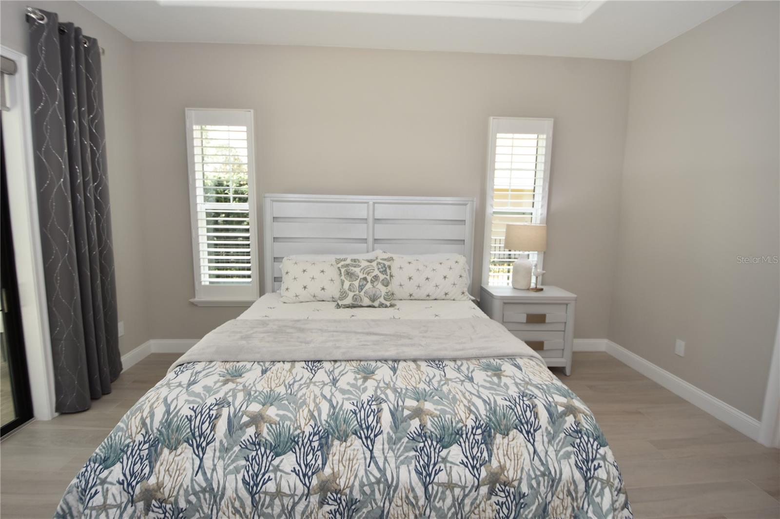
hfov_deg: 100.4
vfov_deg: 77.3
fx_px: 325
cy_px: 260
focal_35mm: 15
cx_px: 390
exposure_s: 1/80
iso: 200
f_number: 4
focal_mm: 10
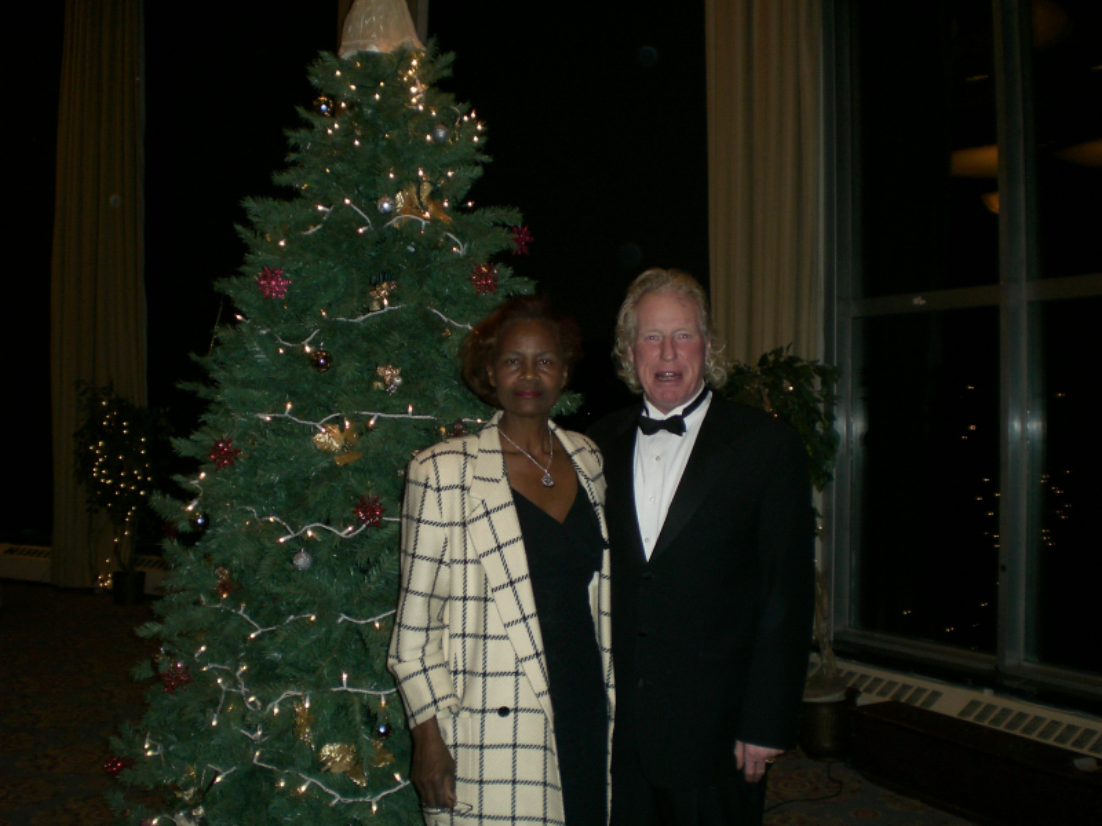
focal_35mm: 38
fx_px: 1210
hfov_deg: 49.0
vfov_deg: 37.7
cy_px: 413
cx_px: 551
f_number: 3.1
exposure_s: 1/60
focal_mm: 6.3
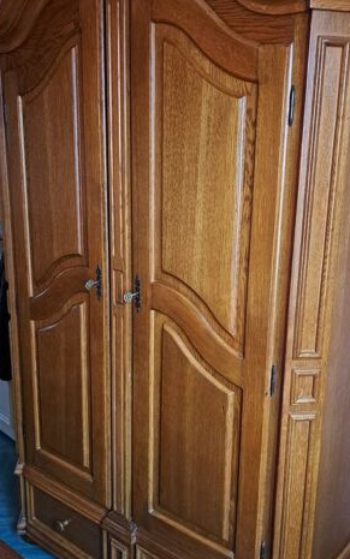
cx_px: 196
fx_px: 534
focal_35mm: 35
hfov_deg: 36.3
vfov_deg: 55.3
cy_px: 289
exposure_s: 1/20
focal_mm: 5.23
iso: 640
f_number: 1.8
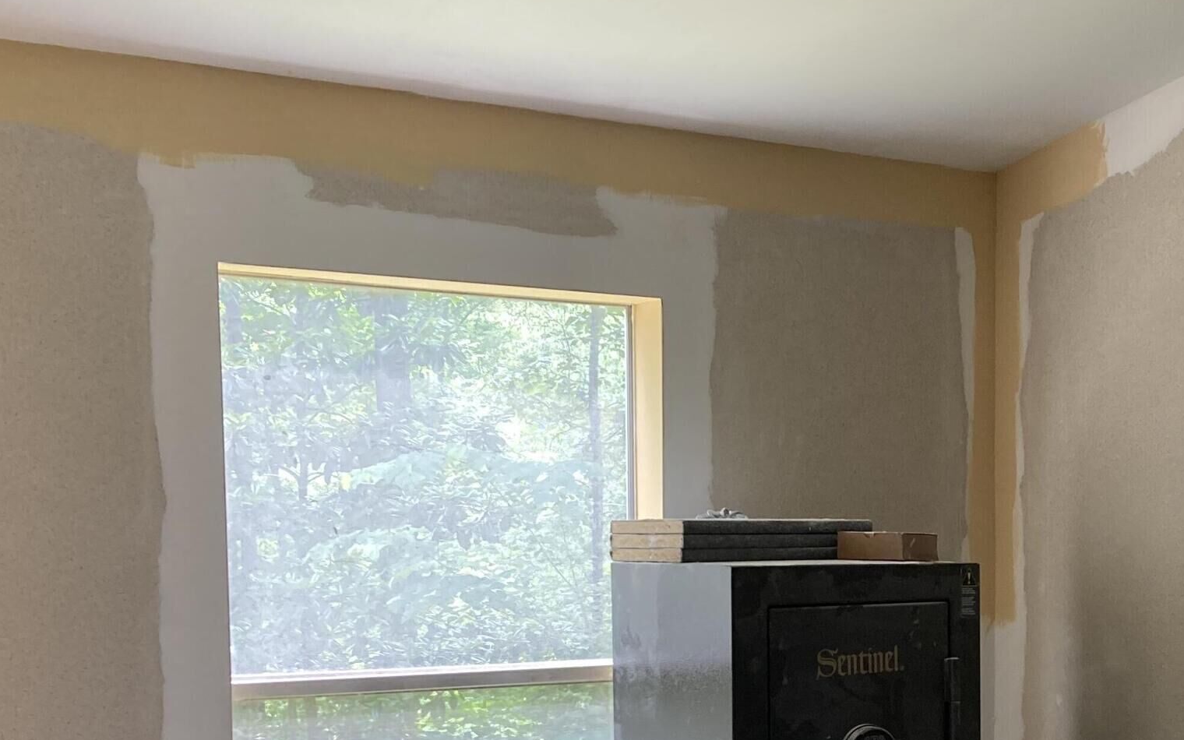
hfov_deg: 32.7
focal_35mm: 60
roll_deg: -1.0
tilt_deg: -3.9
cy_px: 663
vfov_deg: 21.2
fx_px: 1936
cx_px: 1006
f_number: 1.8
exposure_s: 1/60
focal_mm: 3.99
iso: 100
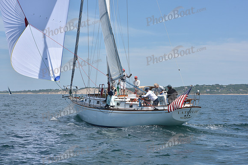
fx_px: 586
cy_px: 82
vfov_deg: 16.1
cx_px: 124
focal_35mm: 85
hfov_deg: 23.9
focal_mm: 85
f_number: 11
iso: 250
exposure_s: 1/800
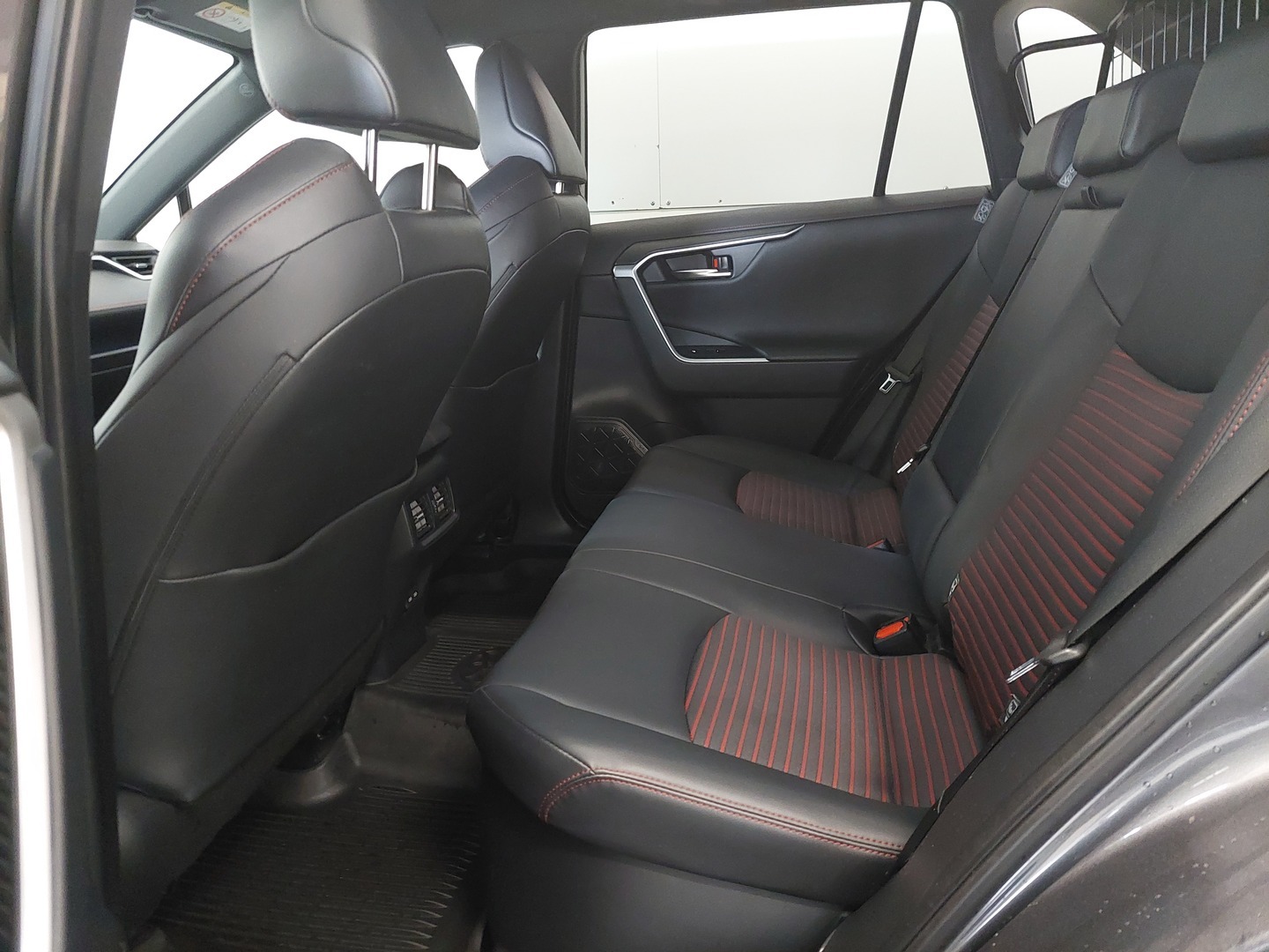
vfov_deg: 54.9
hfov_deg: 69.4
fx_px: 916
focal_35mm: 25
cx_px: 634
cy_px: 476
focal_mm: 5.23
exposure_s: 1/25
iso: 1000
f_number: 1.8
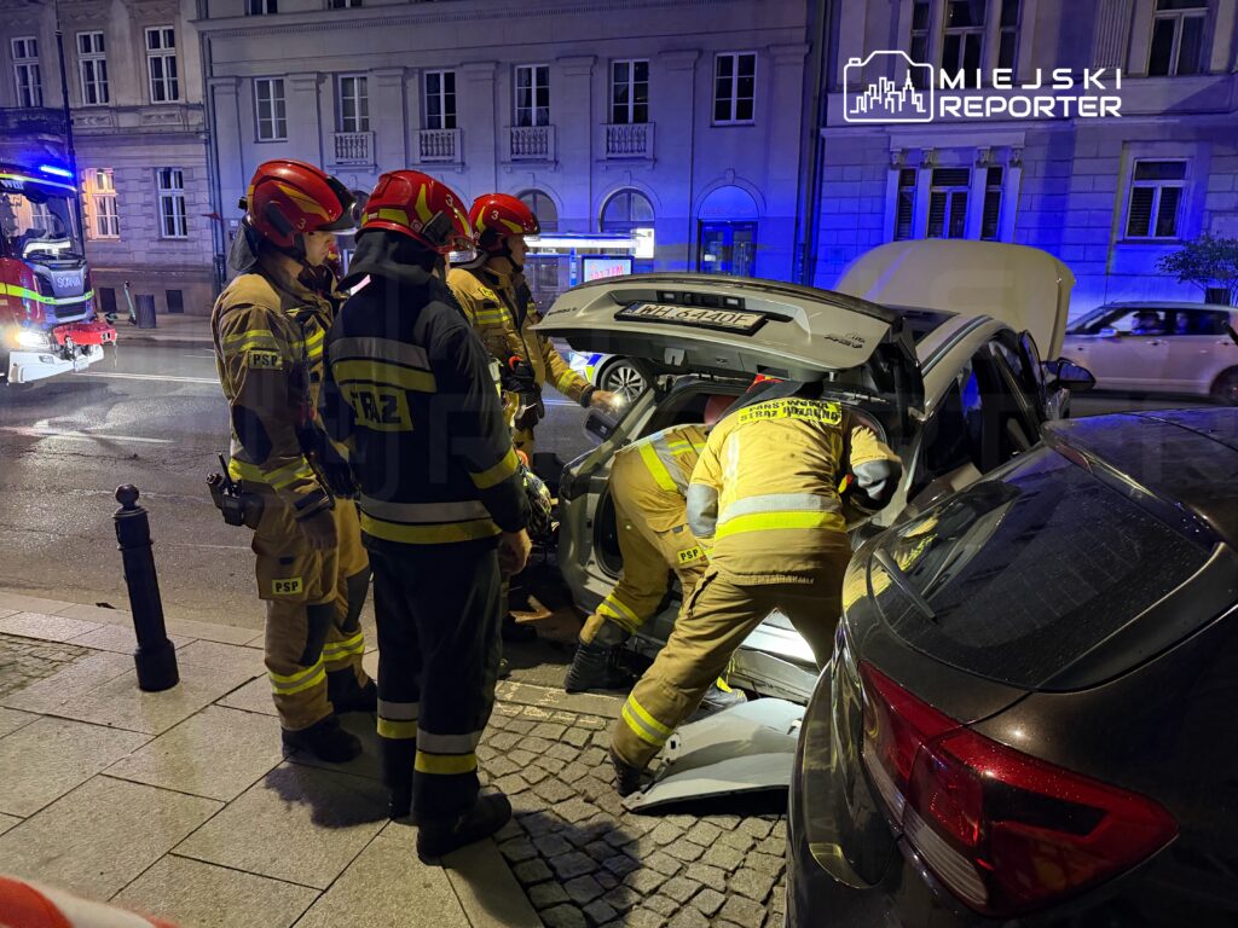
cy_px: 464
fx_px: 858
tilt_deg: -11.5
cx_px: 619
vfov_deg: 56.8
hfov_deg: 71.6
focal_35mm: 24
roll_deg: -1.3
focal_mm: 6.76
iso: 1000
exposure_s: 1/33
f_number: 1.78
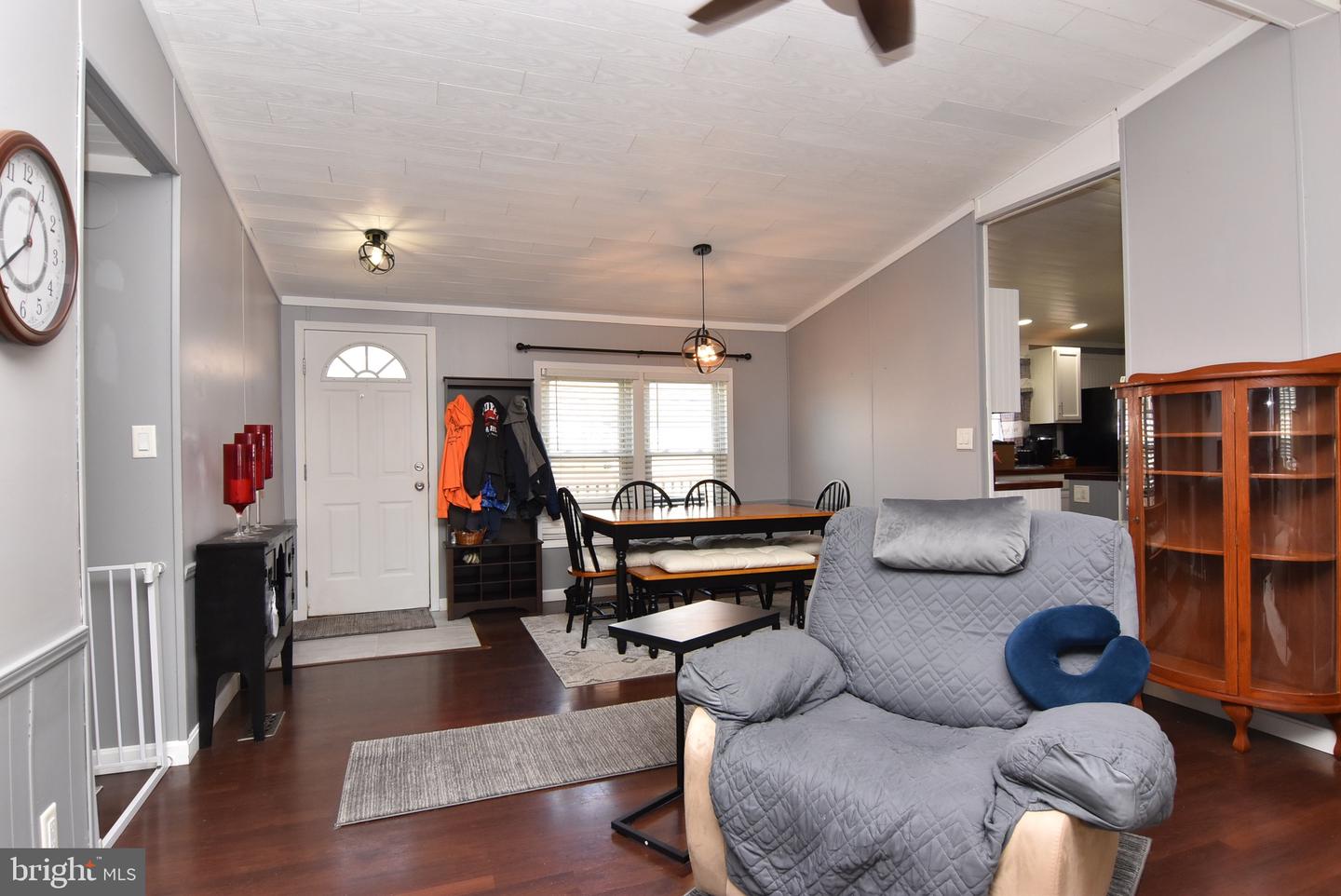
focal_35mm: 18
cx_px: 670
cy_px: 448
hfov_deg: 90.0
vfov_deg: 67.5
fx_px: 671
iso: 800
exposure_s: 1/60
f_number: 9
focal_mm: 12
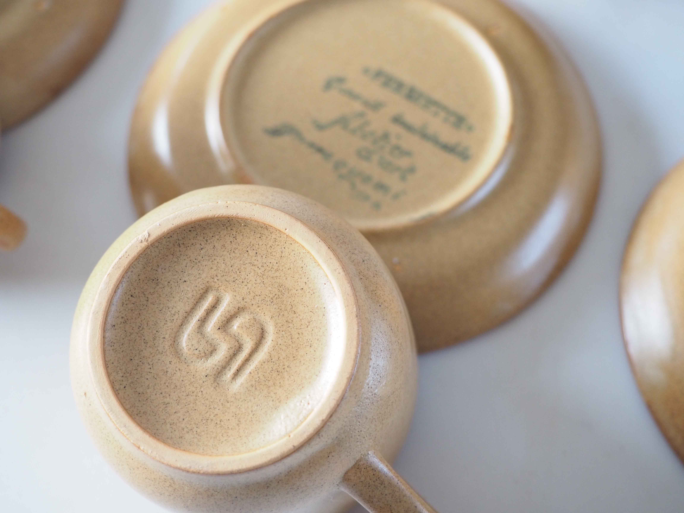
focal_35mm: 46
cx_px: 342
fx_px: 909
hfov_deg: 41.2
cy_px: 256
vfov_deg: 31.5
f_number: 4.5
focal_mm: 23
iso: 1250
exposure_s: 1/60
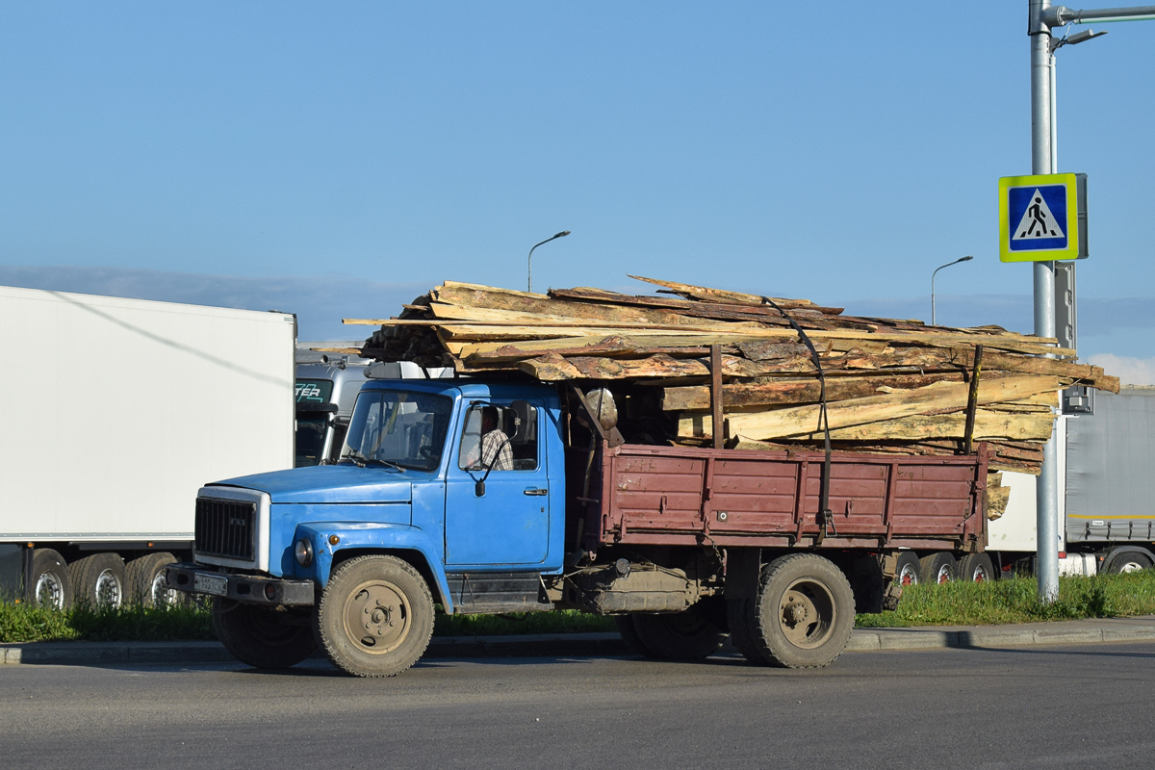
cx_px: 578
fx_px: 2647
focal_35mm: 82
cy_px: 385
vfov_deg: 16.6
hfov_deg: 24.6
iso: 200
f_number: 6.3
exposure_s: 1/1250
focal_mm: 55
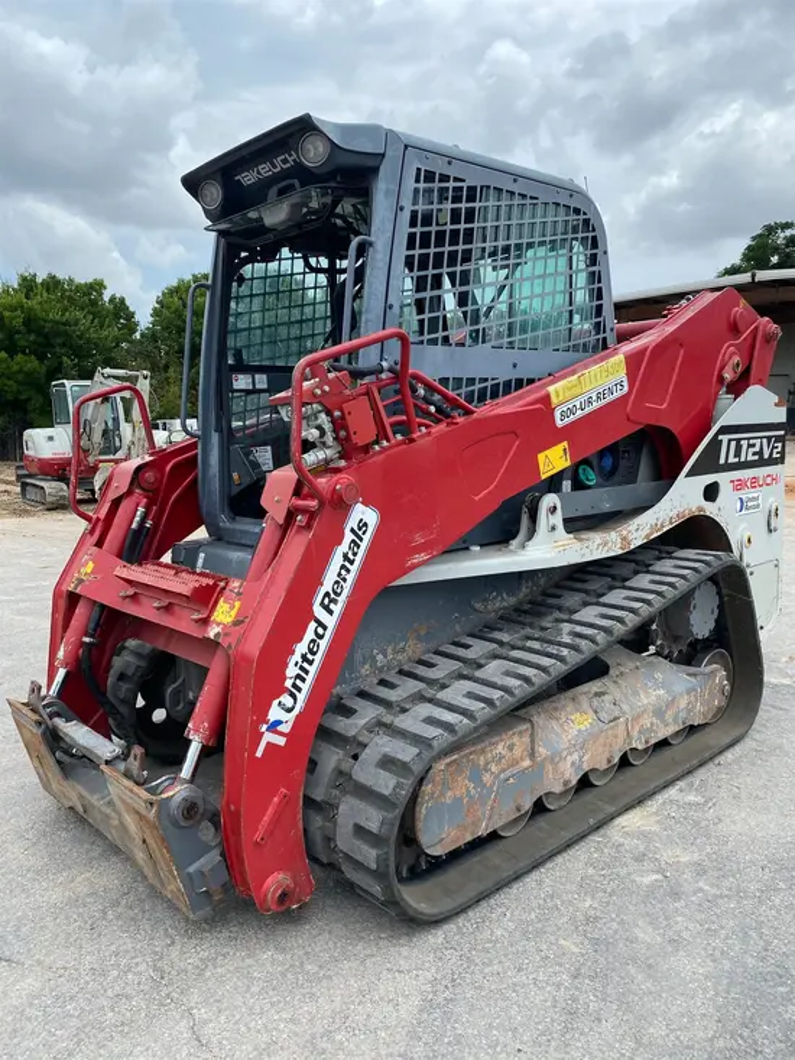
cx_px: 398
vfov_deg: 67.3
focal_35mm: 26
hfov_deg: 53.1
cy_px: 530
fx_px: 796
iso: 32
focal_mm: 4.25
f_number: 1.8
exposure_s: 1/1866
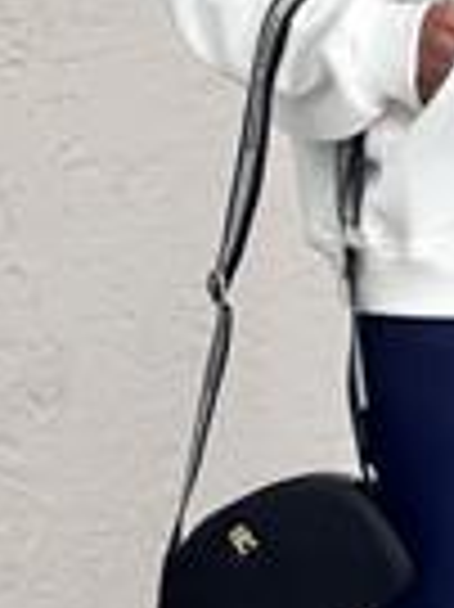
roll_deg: -1.7
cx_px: 724
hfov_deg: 7.8
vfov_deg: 10.7
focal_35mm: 185
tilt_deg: -21.3
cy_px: 297
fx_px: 3240
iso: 50
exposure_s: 1/169
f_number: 1.78
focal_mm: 6.76
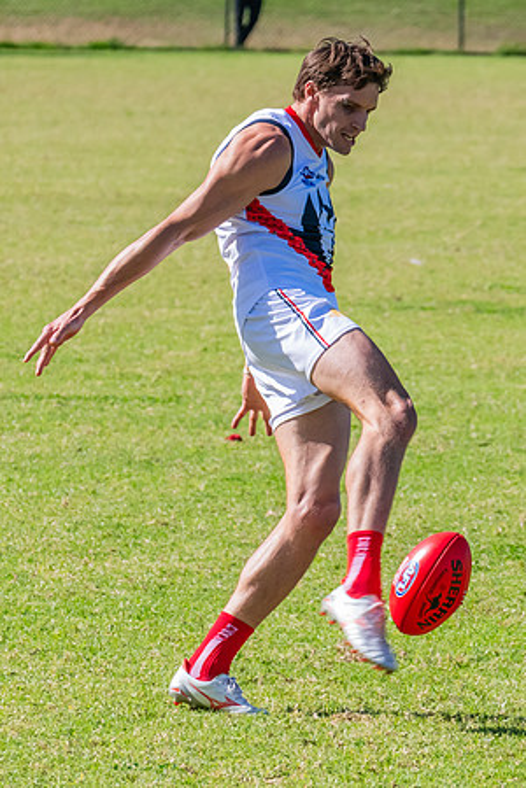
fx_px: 11070
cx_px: 355
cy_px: 406
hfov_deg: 2.7
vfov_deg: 4.1
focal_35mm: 505
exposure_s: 1/1250
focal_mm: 290
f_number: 14
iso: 1600
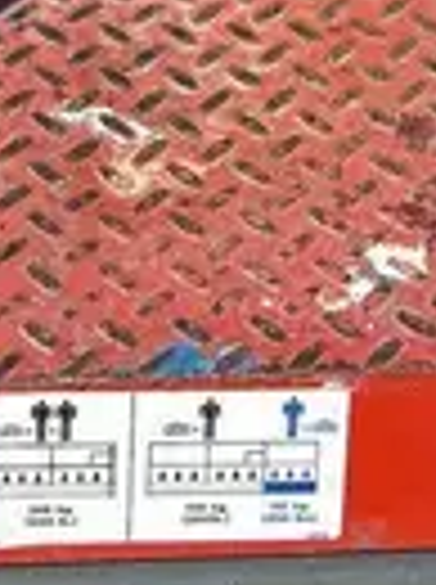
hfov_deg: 10.1
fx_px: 2477
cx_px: 274
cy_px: -889
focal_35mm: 147
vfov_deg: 11.0
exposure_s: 1/5587
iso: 50
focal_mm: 5.7
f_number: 1.5
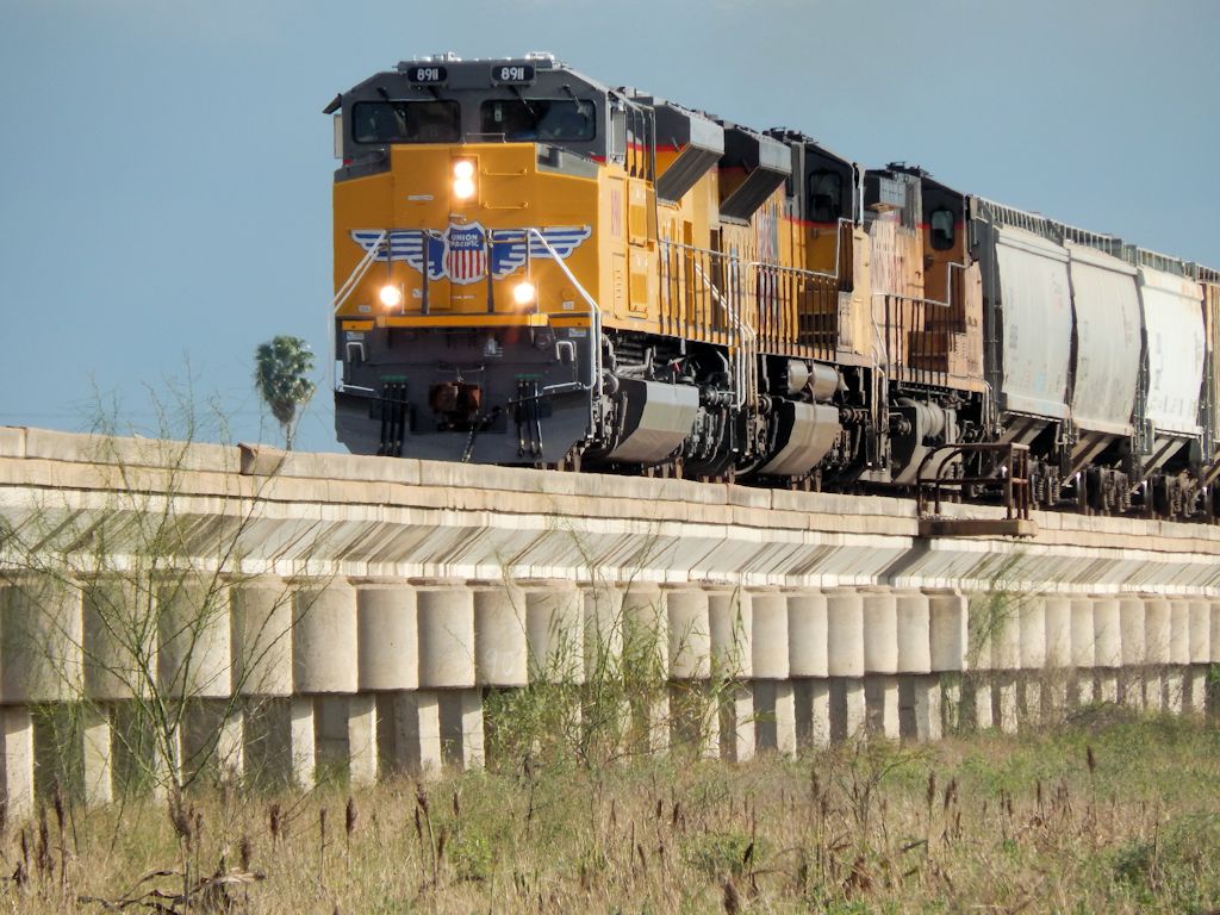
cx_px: 610
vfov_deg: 2.5
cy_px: 458
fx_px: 21005
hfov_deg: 3.3
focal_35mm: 596
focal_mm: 107.1
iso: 125
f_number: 5.8
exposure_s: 1/500
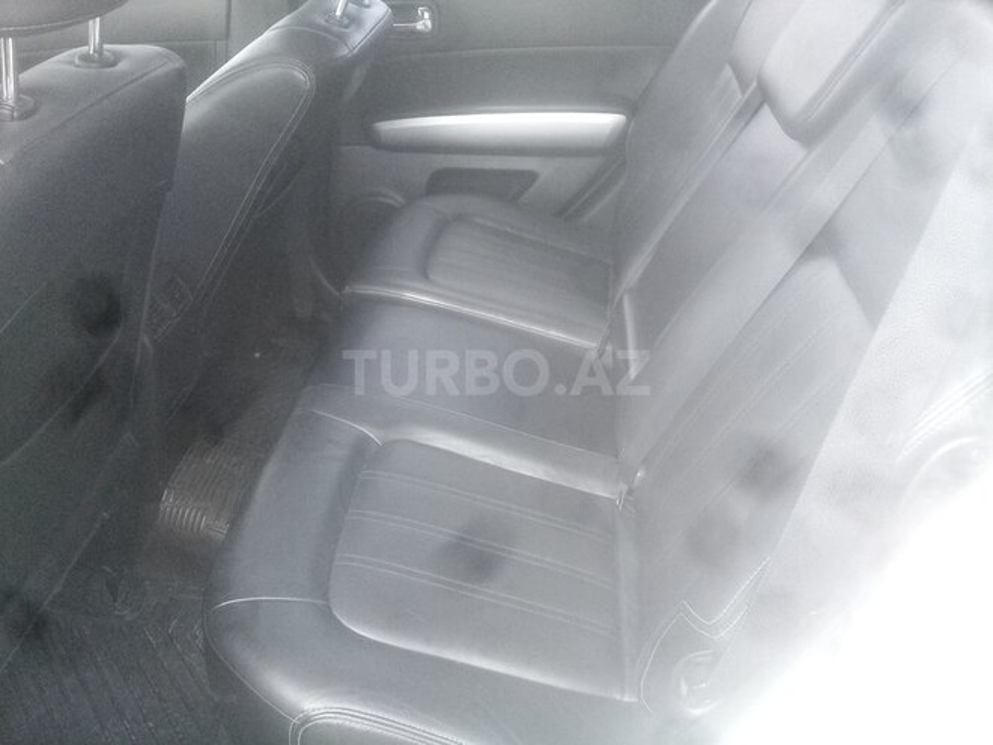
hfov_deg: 58.4
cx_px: 496
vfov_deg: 45.4
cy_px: 372
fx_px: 889
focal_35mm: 31
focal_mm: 3.3
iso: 50
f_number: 2.2
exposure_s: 1/125
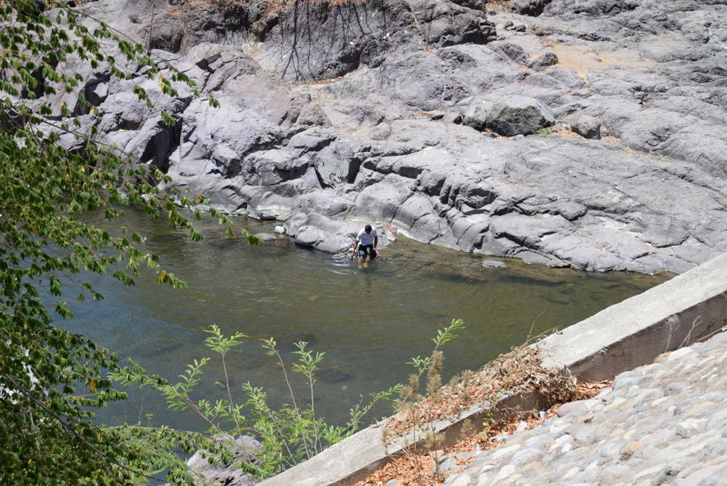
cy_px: 243
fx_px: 2425
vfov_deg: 11.4
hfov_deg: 17.1
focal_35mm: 120
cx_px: 364
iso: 100
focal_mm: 120
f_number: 11
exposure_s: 1/100
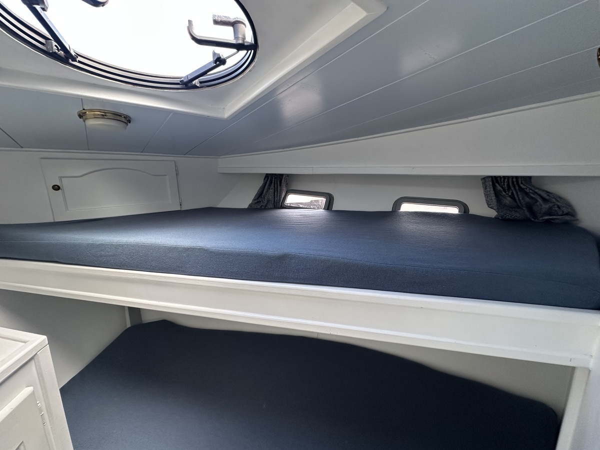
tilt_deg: -10.0
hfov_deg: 102.1
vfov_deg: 85.7
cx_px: 300
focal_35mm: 14
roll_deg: +1.1
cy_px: 225
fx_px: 243
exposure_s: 1/99
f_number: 2.2
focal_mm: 2.22
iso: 160
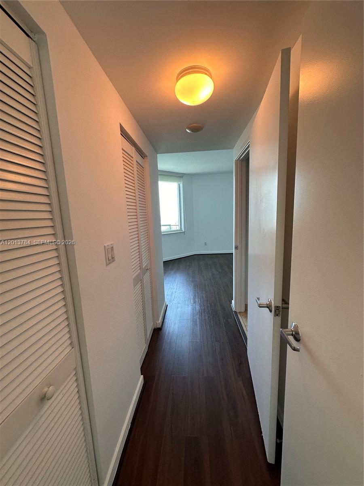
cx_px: 182
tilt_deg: -10.4
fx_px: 196
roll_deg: +1.4
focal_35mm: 14
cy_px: 243
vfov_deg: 102.1
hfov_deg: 85.7
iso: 125
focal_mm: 2.22
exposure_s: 1/120
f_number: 2.2
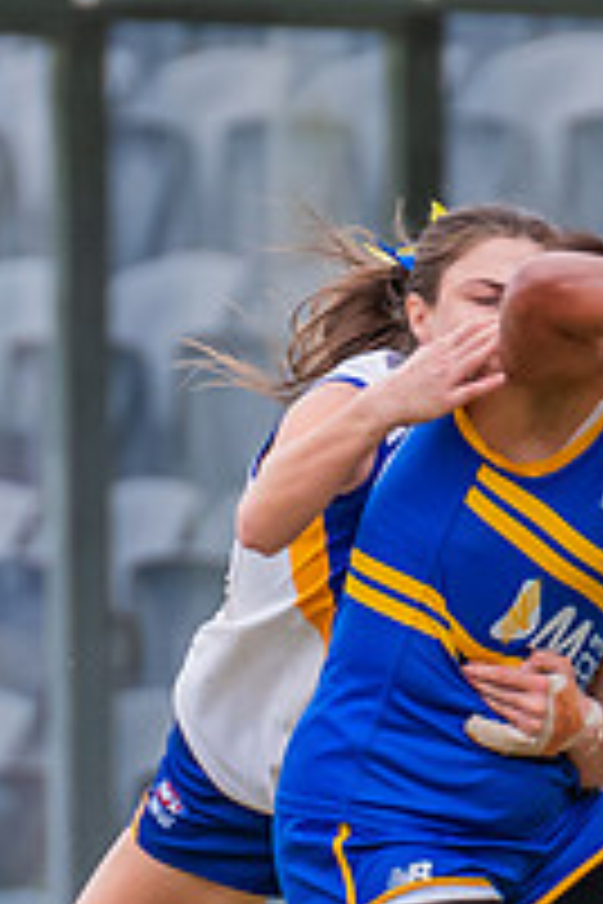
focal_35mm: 2456
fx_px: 61702
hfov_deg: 0.6
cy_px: 907
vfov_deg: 0.8
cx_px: -156
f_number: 5.6
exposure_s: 1/1250
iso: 800
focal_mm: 420
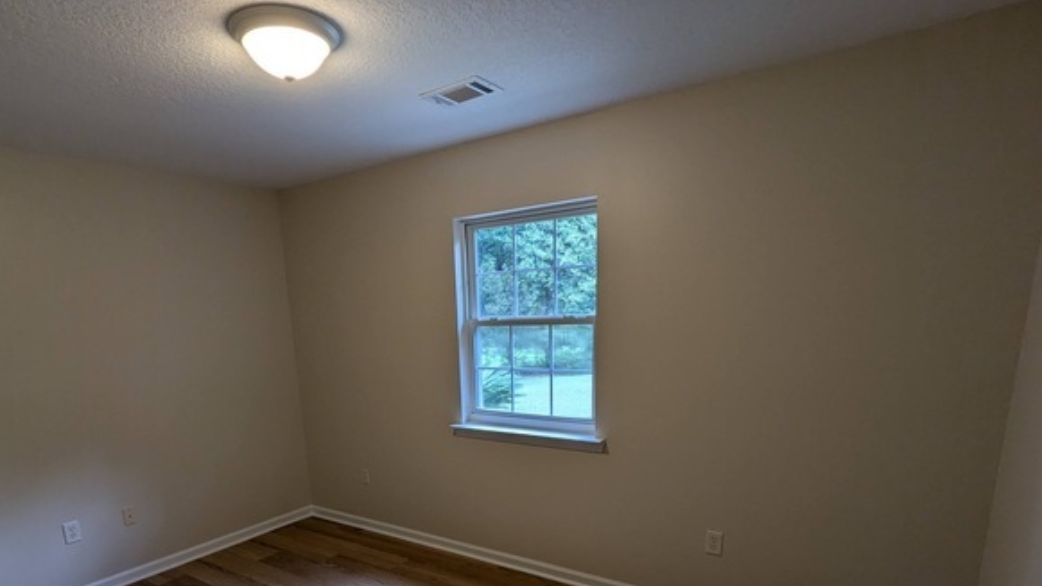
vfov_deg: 53.2
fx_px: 553
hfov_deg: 86.5
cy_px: 444
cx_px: 485
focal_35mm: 20
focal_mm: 2.35
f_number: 2.2
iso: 56
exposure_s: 1/60
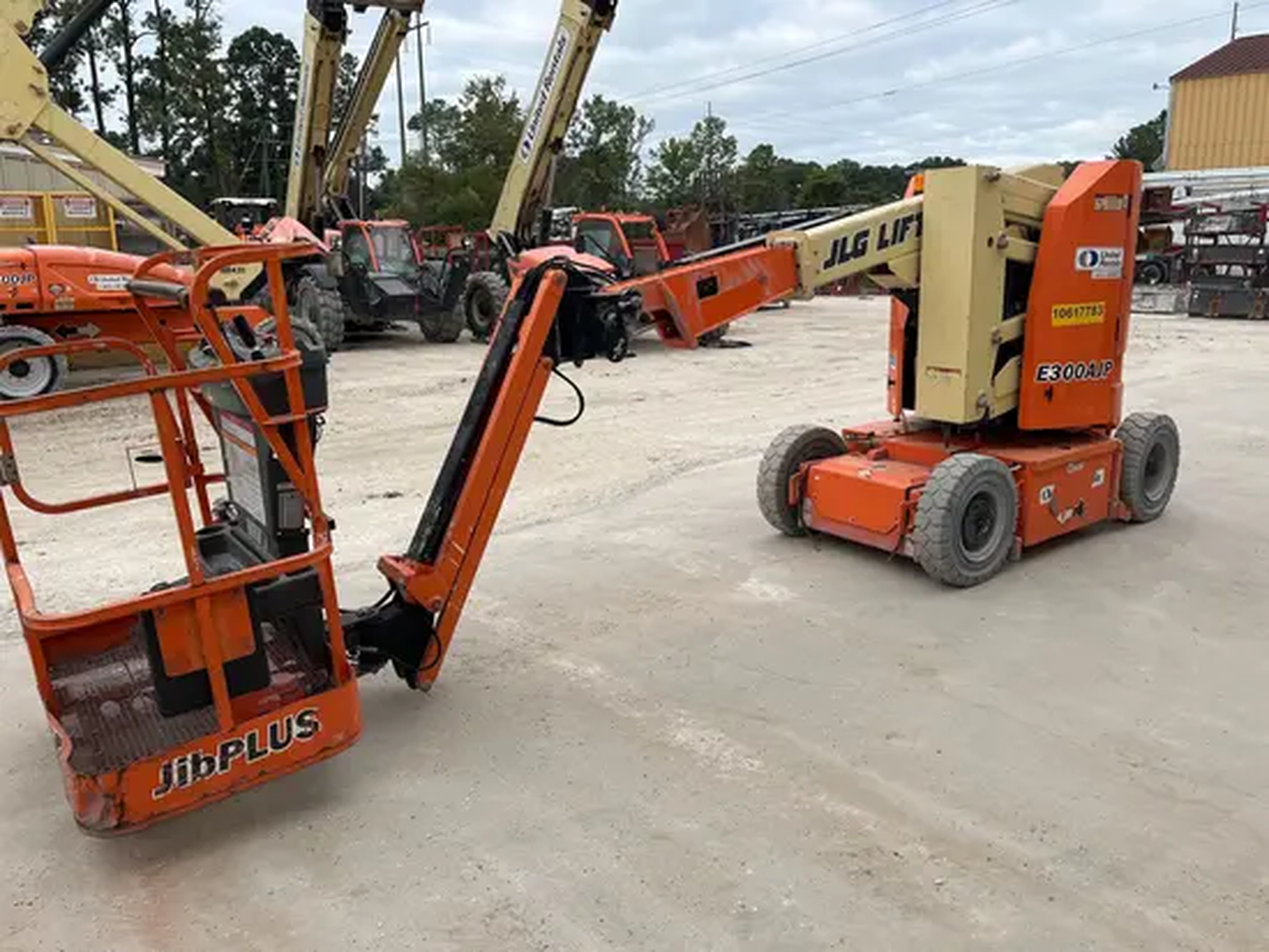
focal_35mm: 26
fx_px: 954
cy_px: 476
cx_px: 634
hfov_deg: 67.3
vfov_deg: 53.1
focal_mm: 5.1
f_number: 1.6
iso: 50
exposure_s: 1/1266
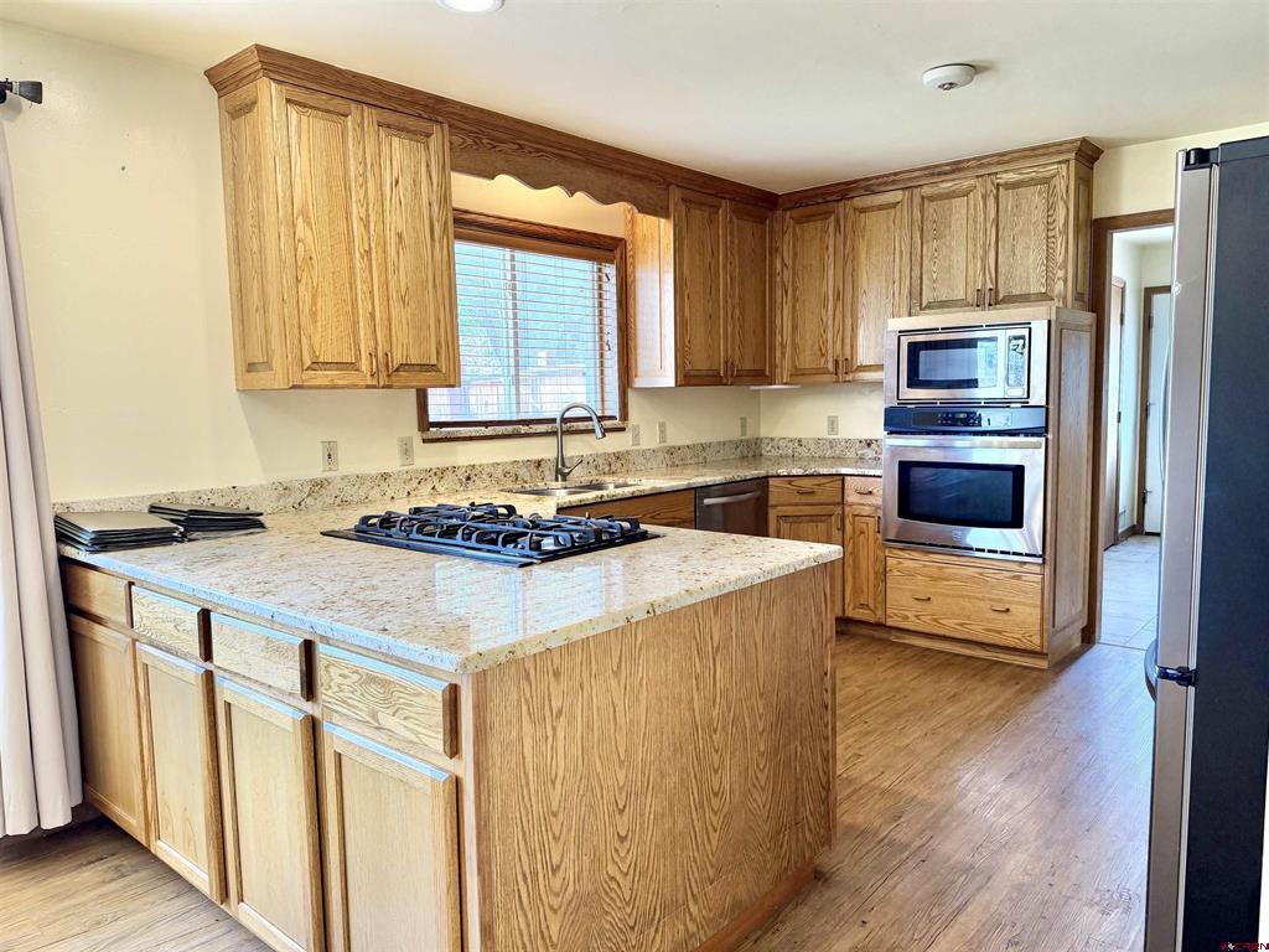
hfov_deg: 71.6
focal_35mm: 24
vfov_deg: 56.8
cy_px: 476
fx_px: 880
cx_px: 634
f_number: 1.78
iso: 160
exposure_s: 1/121
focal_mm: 6.76
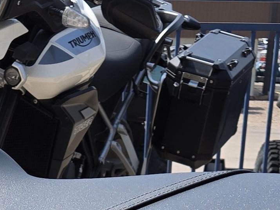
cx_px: 88
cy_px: 492
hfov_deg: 15.2
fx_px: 1044
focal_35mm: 129
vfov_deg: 10.1
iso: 25
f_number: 1.8
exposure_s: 1/1650
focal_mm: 5.4
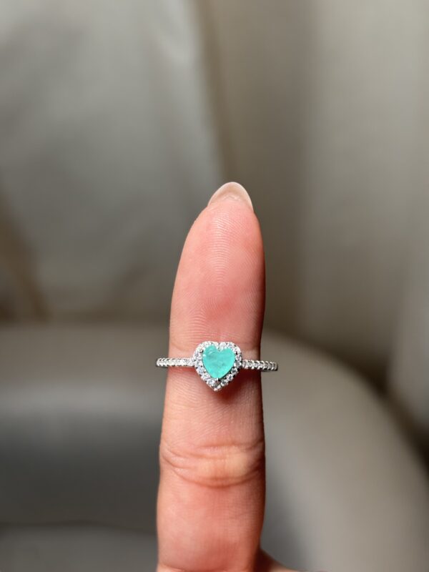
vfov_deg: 36.8
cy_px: 286
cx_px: 214
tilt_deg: -52.5
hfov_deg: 28.0
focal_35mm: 52
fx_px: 859
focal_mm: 5.96
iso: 50
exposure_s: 1/121
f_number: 1.6
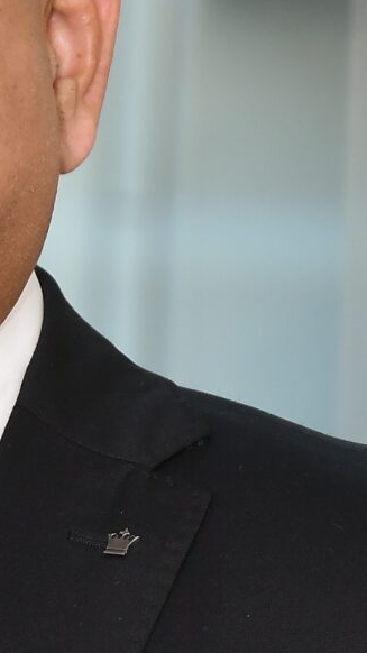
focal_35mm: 498
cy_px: 407
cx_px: -255
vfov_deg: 4.3
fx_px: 8623
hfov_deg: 2.4
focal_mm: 90
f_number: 5.6
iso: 640
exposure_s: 1/160
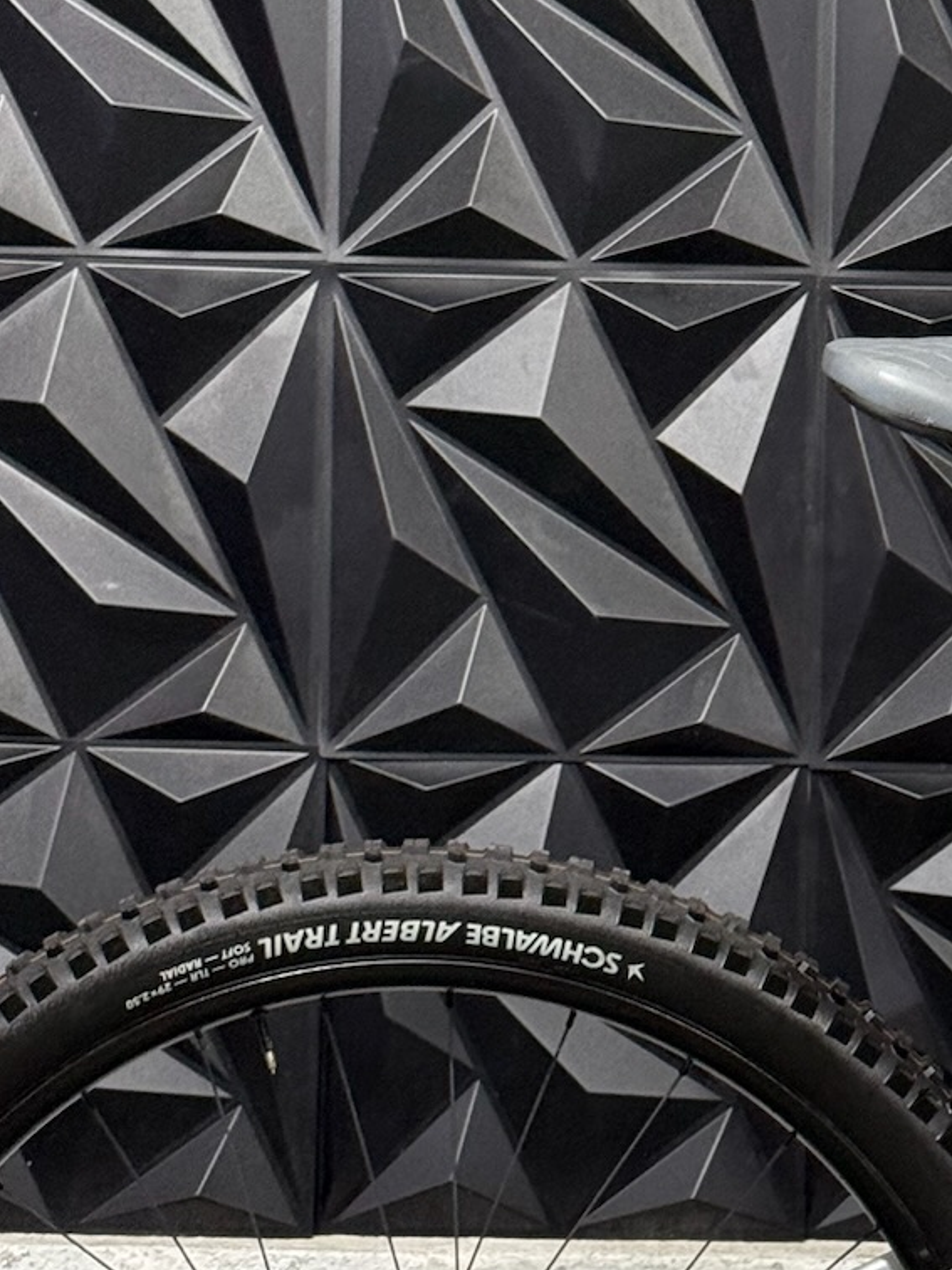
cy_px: 645
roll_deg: -1.6
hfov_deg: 11.3
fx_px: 4767
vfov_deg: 15.2
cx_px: 873
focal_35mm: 130
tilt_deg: -1.1
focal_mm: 6.76
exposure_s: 1/60
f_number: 1.78
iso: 250
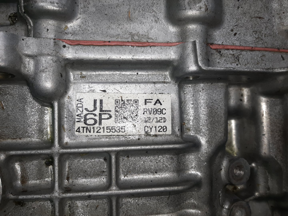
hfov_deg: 67.3
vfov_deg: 53.1
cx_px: 144
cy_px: 108
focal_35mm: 26
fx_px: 216
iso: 40
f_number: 1.7
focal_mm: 3.93
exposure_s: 1/110
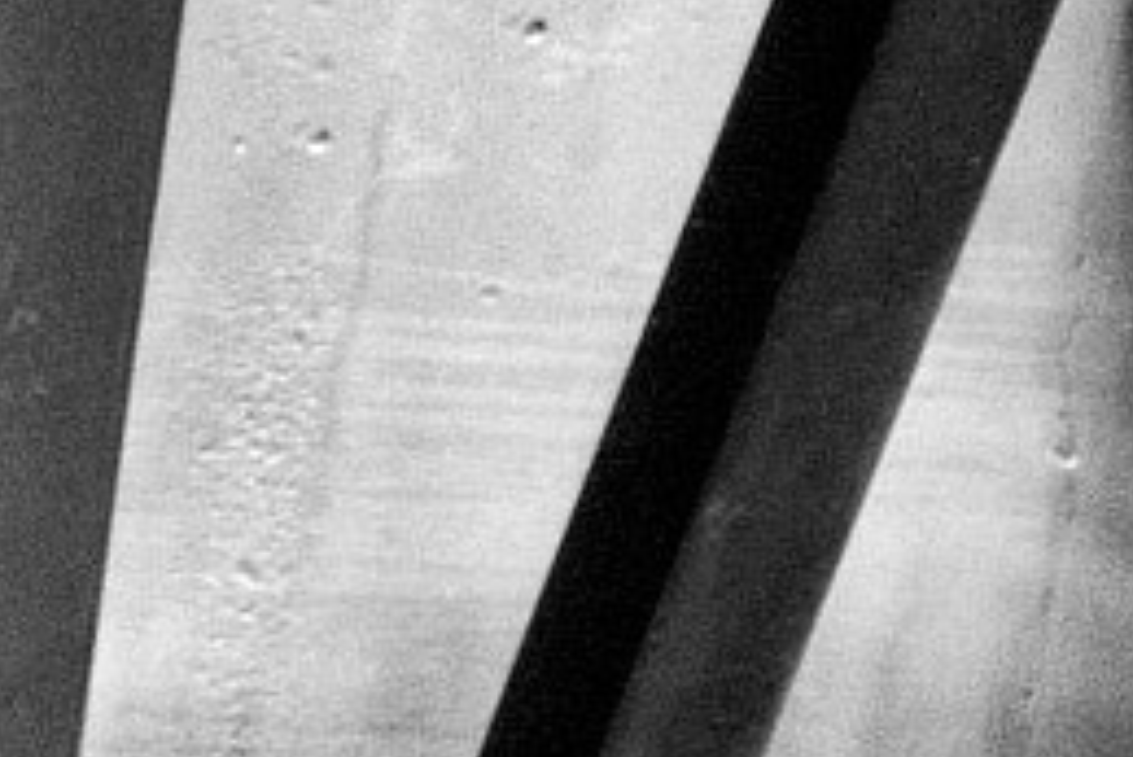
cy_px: 604
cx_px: -1864
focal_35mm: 1480
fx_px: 46603
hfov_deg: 1.4
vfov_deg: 0.9
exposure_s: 1/250
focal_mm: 240
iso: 1600
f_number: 6.3
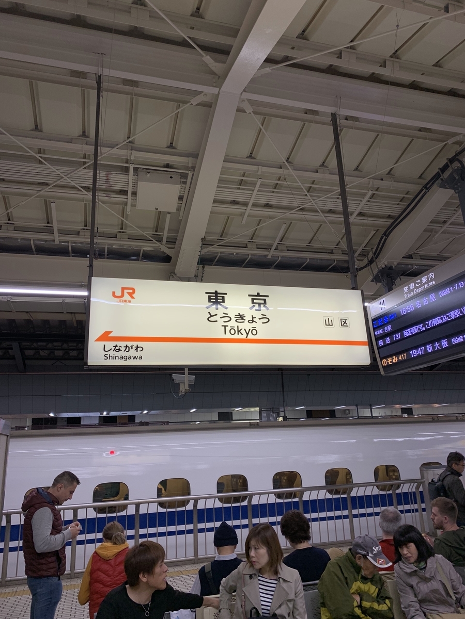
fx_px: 466
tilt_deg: +19.1
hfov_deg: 53.1
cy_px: 310
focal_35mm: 26
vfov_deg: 67.3
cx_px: 232
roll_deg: +2.8
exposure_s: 1/136
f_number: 1.8
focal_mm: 4.25
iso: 25
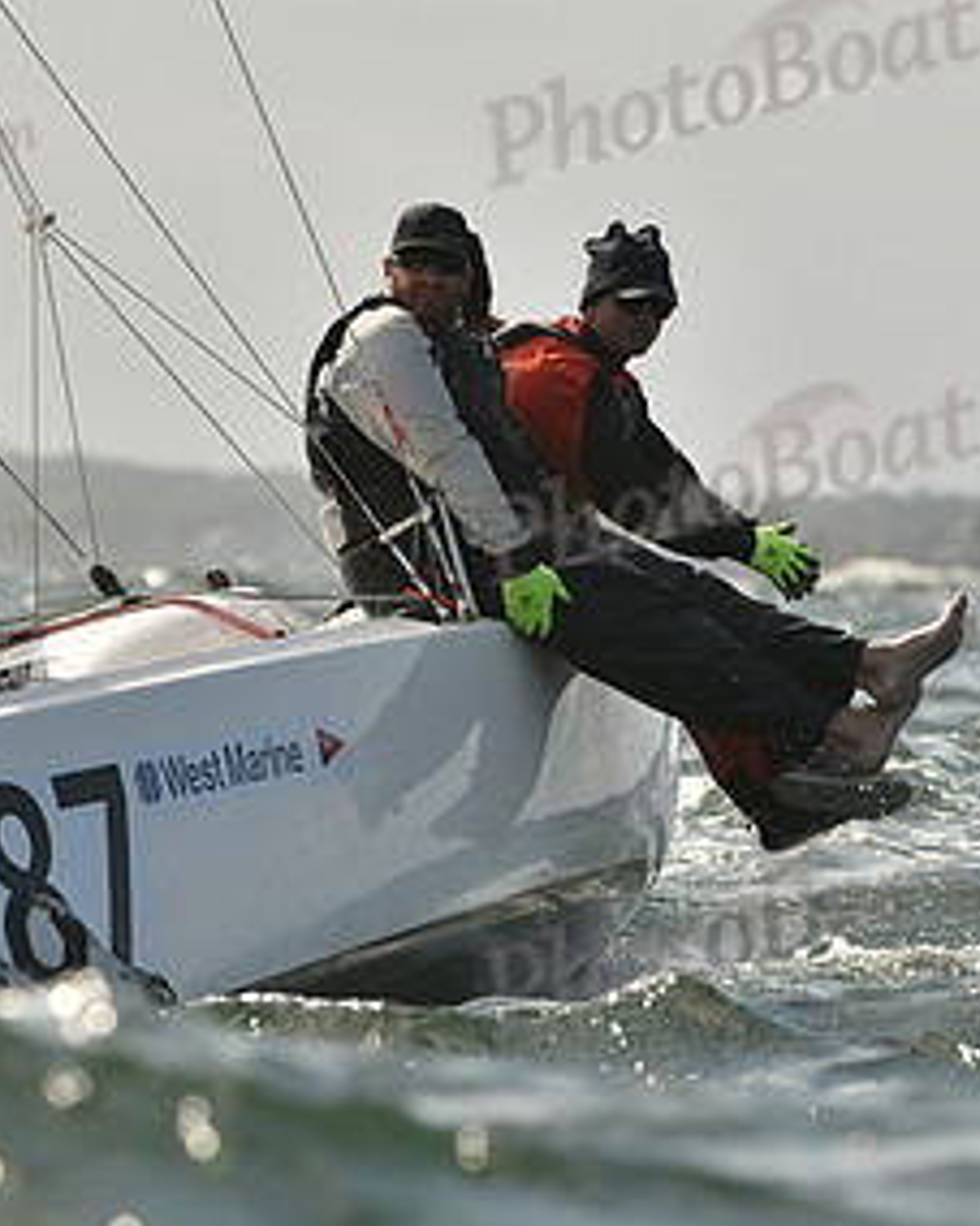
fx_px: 21547
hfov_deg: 2.6
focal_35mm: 594
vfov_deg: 3.3
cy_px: 758
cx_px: 263
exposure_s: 1/1600
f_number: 7.1
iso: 320
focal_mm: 310
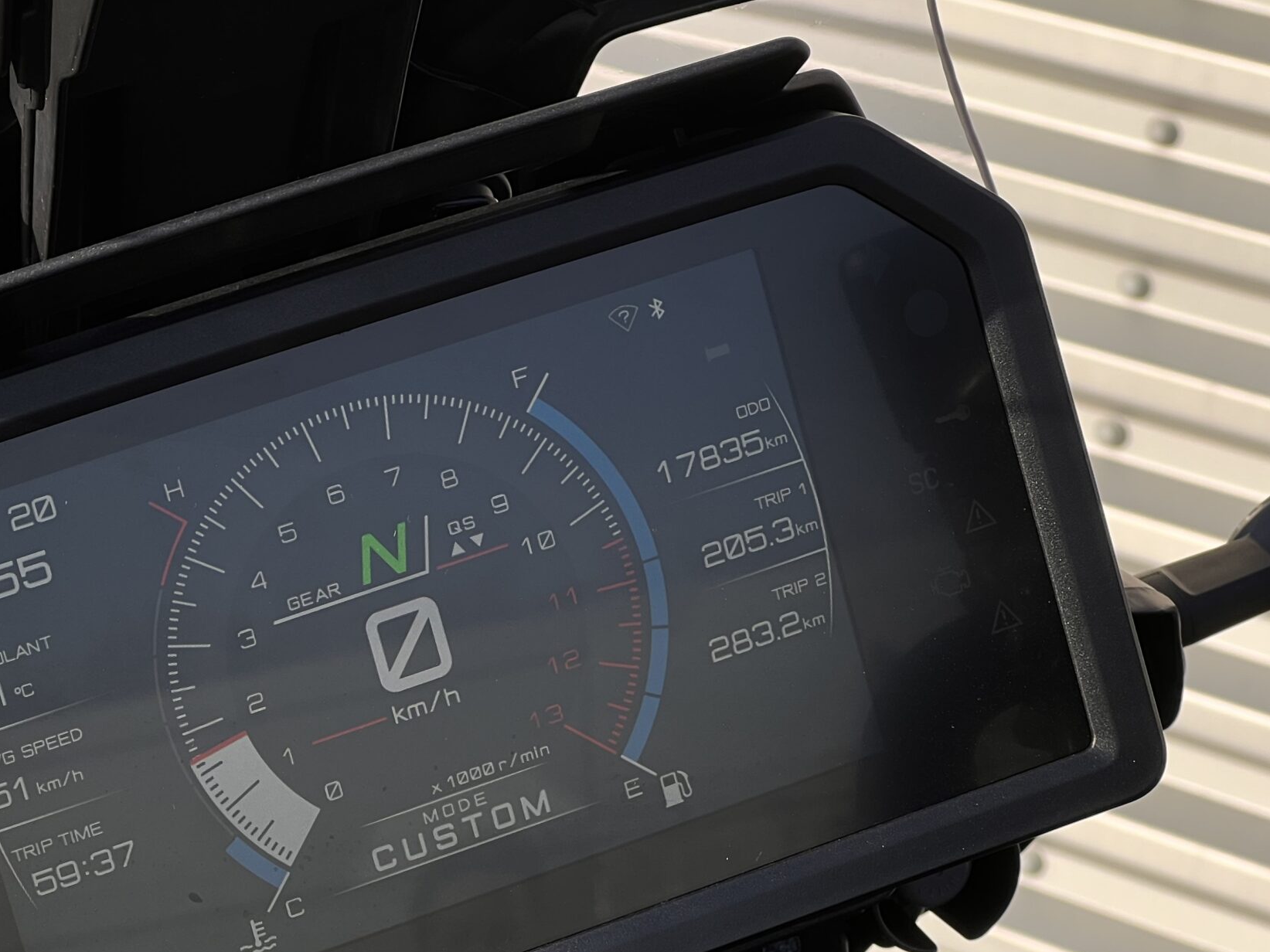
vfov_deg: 12.3
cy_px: 605
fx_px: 4402
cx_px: 343
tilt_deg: -22.5
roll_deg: -5.4
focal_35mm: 120
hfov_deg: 16.3
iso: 32
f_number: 2.8
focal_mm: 9
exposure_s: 1/217
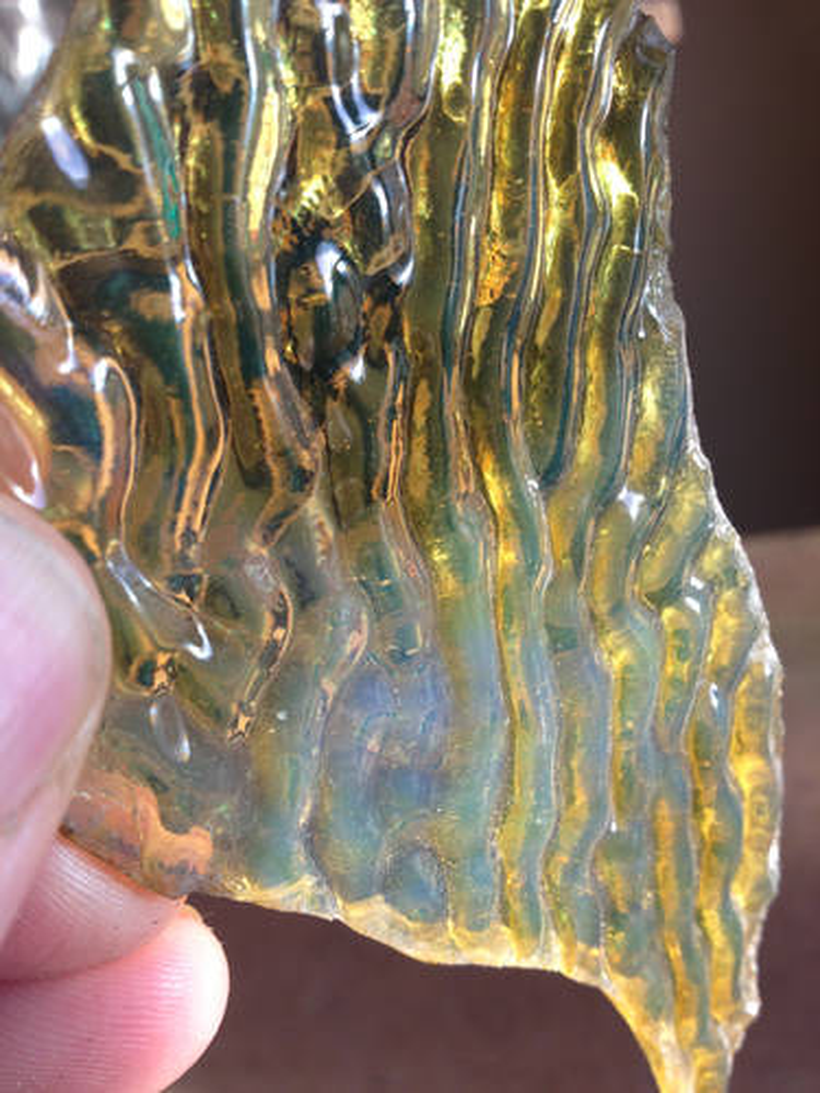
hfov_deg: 40.7
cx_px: 410
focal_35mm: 35
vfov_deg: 52.6
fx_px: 1105
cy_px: 546
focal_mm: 4.28
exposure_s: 1/130
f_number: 2.4
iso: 50
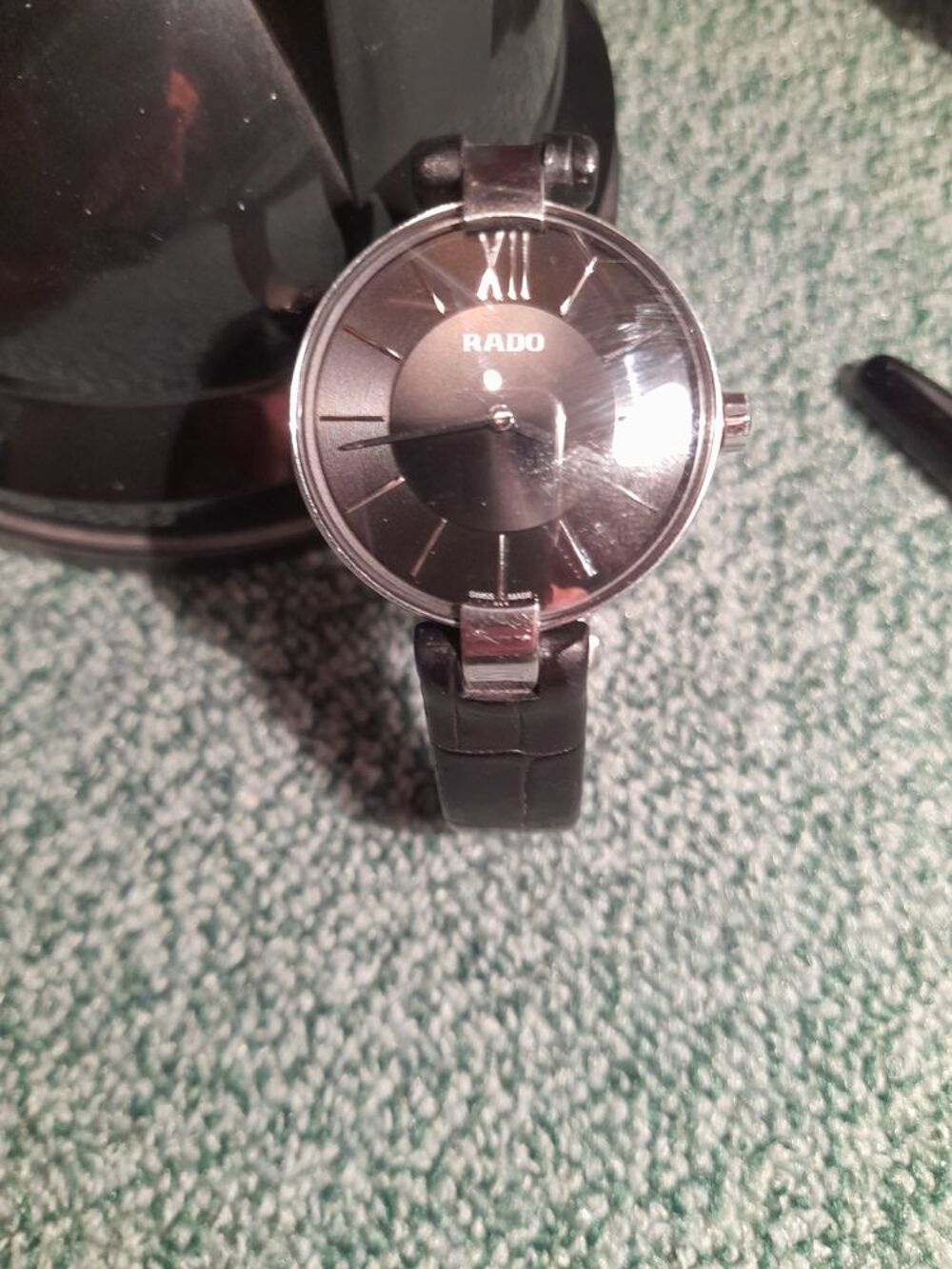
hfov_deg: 54.9
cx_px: 476
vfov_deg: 69.4
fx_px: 917
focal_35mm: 25
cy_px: 634
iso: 200
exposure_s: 1/50
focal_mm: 4.6
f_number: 2
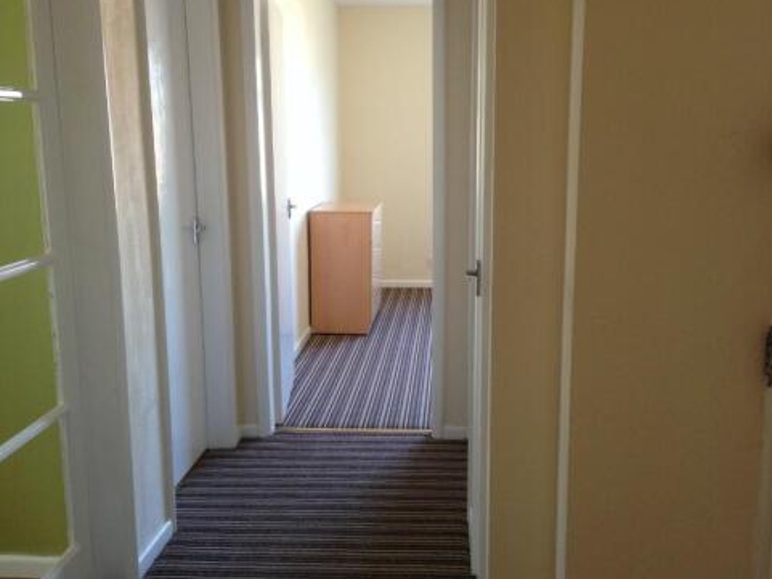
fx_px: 892
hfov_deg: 46.7
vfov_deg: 36.0
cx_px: 416
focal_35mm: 40
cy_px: 290
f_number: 2.4
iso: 100
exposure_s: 1/20
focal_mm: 4.12
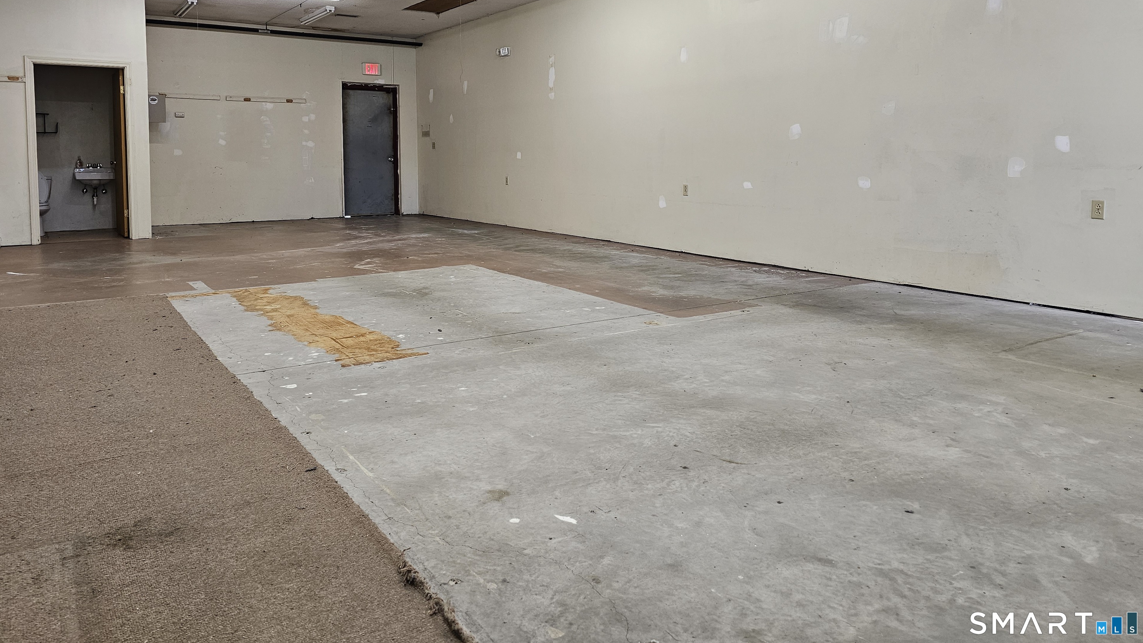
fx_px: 788
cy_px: 198
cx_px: 553
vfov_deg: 43.6
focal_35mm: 26
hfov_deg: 71.9
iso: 200
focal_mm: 6.3
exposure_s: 1/120
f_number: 1.7
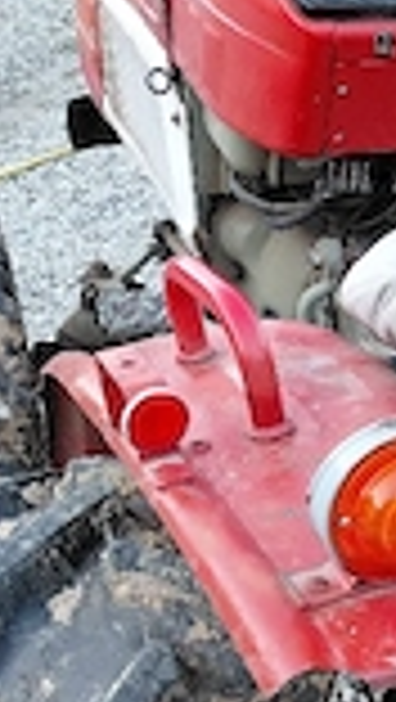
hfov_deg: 16.3
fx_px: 1304
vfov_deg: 29.9
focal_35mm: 70
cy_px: 464
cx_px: 526
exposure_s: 1/100
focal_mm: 4.69
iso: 160
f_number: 1.8
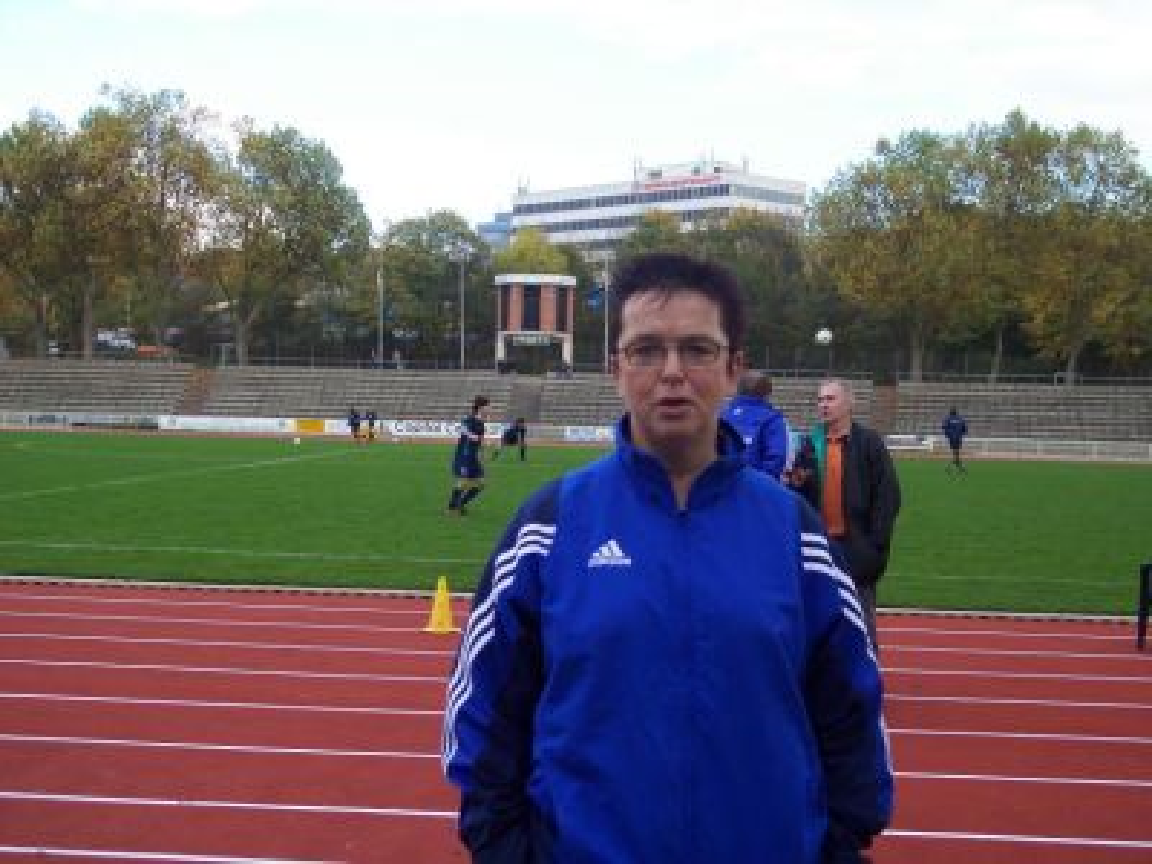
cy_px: 432
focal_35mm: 52
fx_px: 1731
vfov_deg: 28.0
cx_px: 576
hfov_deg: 36.8
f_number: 4
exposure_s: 1/180
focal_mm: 10.7
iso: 100
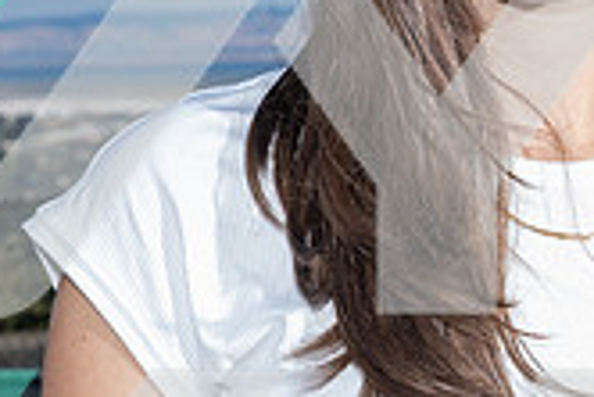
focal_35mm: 175
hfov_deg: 11.6
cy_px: 127
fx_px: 2890
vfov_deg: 7.9
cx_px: 587
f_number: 8
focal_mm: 50
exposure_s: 1/250
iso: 100
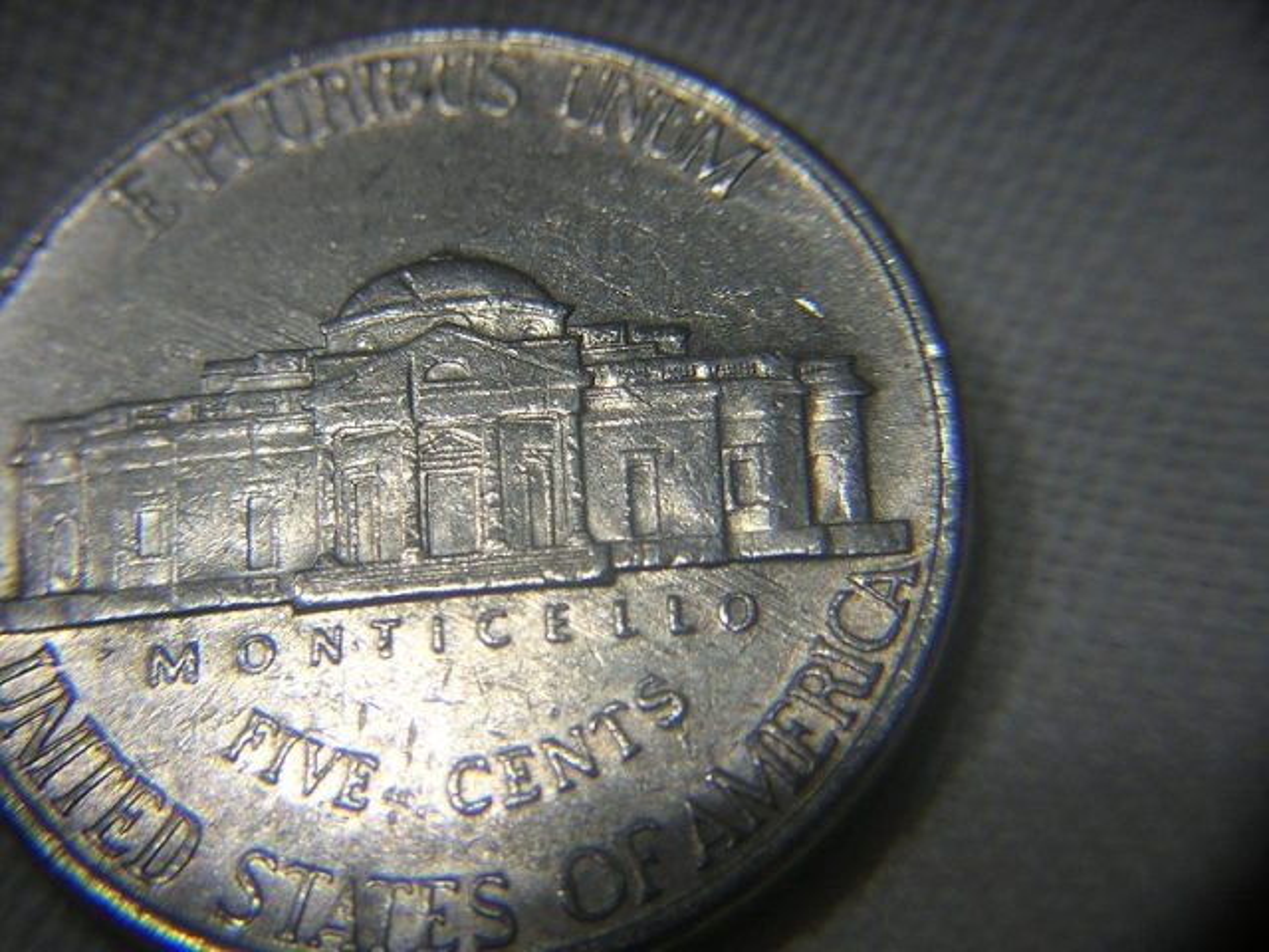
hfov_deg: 51.4
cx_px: 634
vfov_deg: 39.7
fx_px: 1320
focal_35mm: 36
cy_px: 476
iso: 100
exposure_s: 1/91.4
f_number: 2.6
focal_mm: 4.7
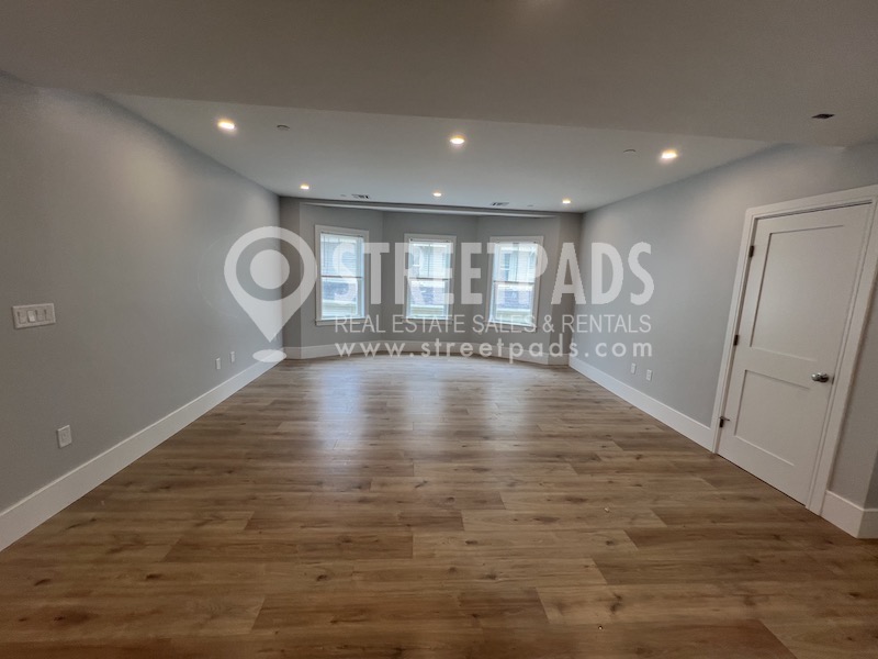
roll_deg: -3.5
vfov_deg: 89.9
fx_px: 330
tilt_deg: -10.9
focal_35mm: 13
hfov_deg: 106.2
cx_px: 439
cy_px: 330
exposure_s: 1/120
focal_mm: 1.57
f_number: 1.8
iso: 50
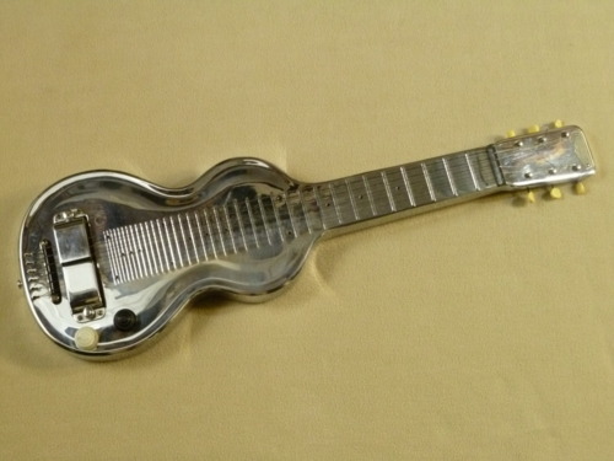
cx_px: 307
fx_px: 958
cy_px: 230
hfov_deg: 35.5
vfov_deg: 27.0
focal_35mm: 54
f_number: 4
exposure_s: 1/15
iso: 800
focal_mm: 9.6
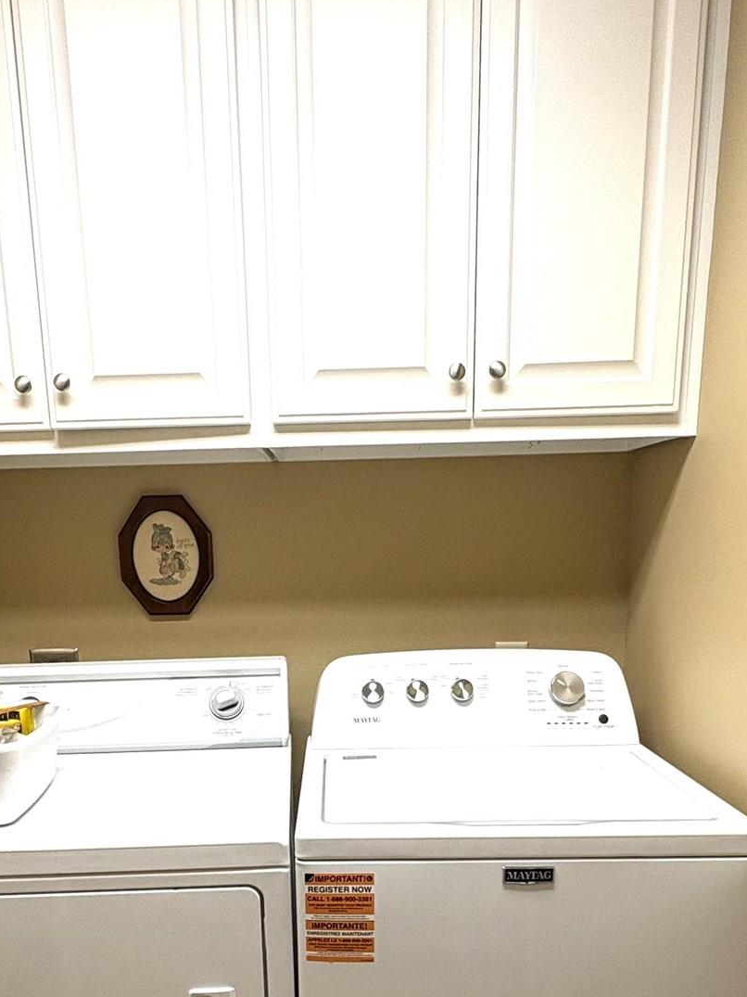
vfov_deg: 57.2
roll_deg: +1.1
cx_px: 316
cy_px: 737
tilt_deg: -12.6
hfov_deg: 46.6
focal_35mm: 30
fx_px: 863
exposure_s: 1/120
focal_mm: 2.22
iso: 80
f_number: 2.2
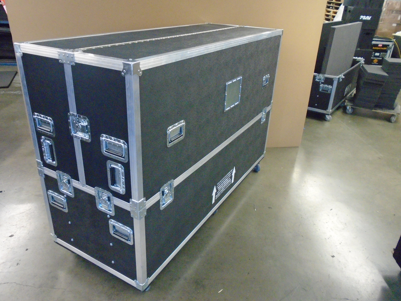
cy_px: 149
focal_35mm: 27
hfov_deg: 65.3
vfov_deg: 51.4
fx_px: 313
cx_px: 194
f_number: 3.2
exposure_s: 1/15
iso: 800
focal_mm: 4.6
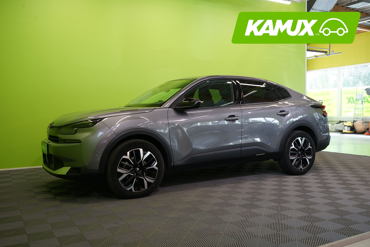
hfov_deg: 57.2
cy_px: 124
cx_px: 185
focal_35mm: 33
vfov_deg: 40.0
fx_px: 339
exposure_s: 1/30
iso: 400
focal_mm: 33
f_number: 6.3
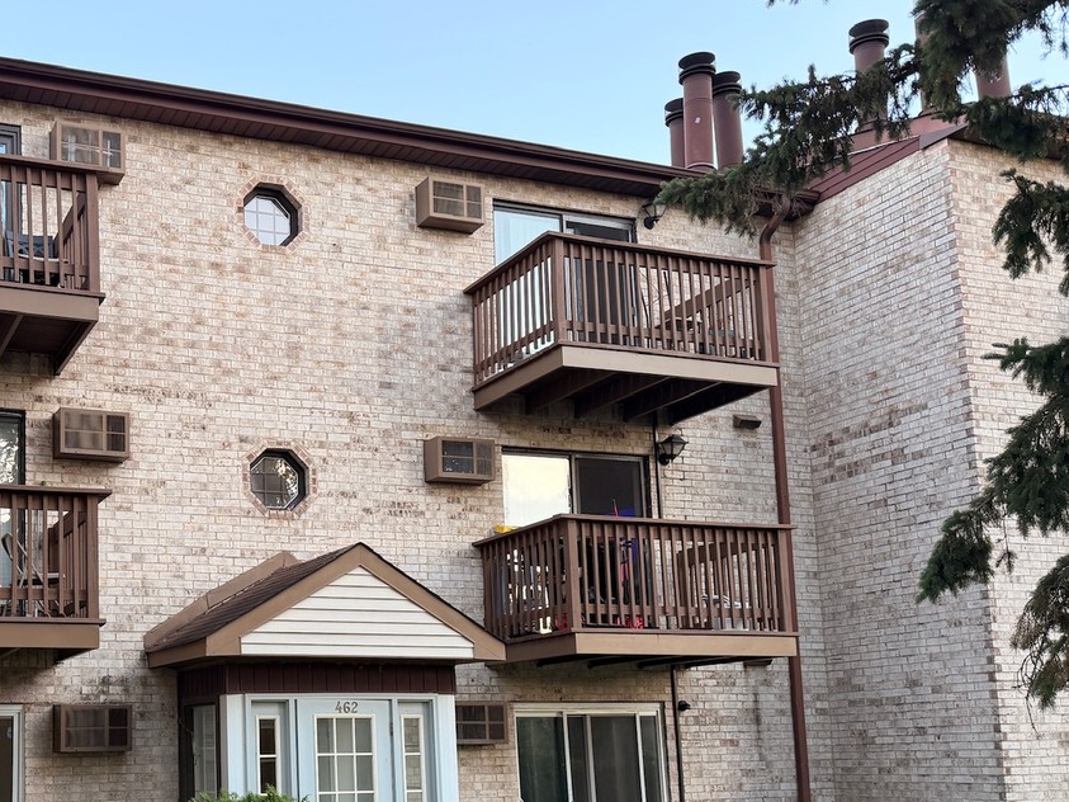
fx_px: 1266
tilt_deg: +6.9
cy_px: 591
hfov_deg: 43.6
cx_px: 214
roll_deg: +0.6
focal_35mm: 41
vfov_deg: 34.5
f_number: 1.78
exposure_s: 1/214
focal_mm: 6.76
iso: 125
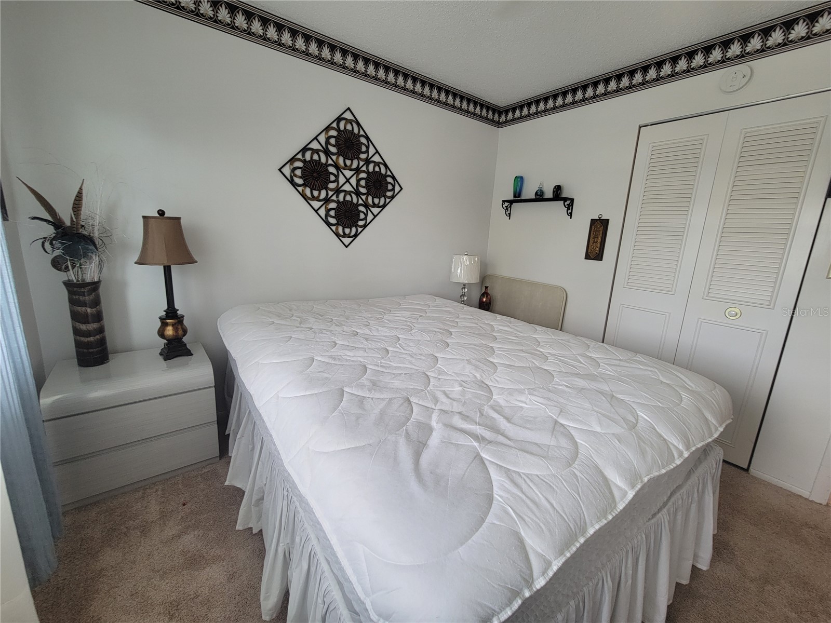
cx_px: 416
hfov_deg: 106.2
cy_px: 312
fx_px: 312
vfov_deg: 89.9
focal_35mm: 13
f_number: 2.2
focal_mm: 2.2
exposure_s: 1/60
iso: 100
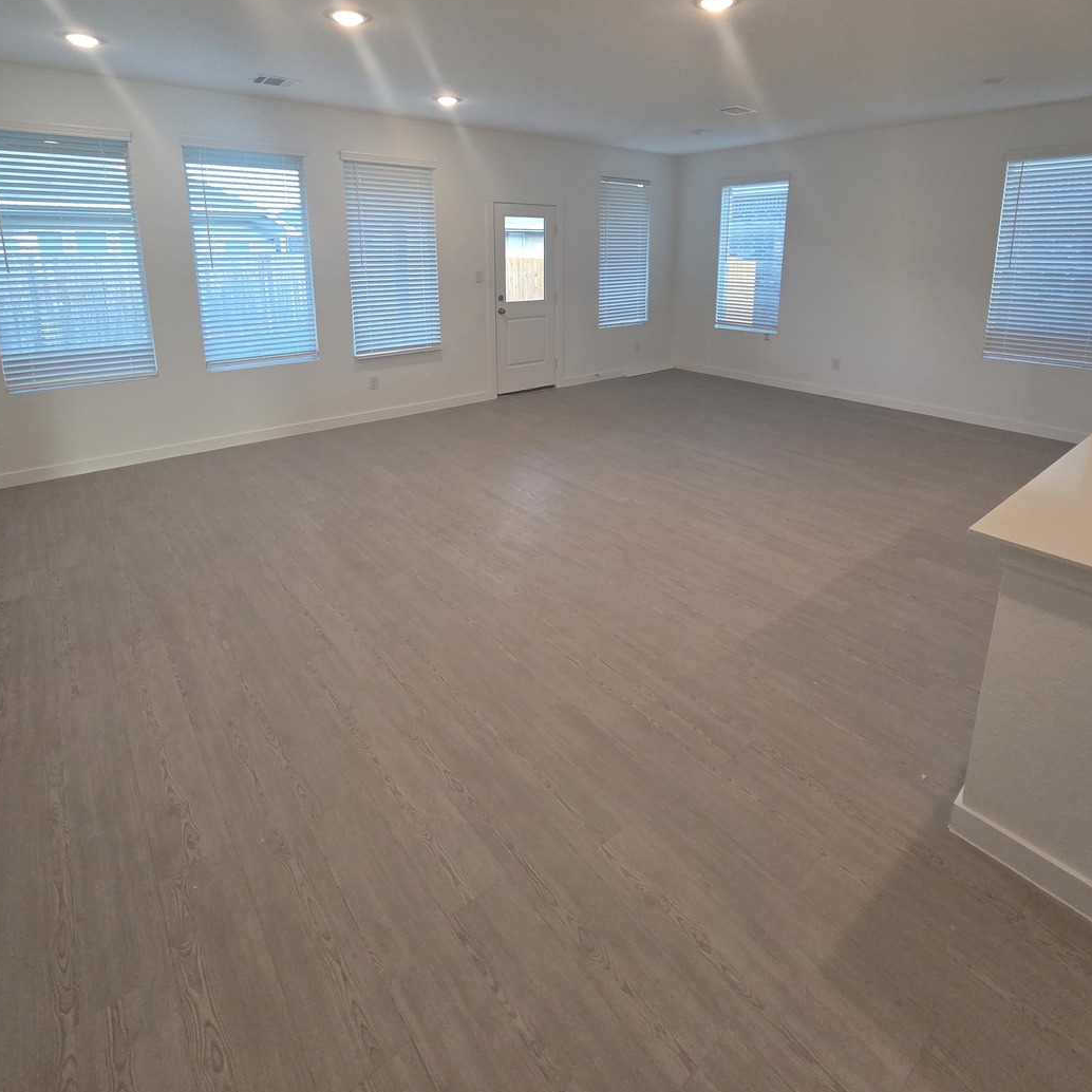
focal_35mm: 16
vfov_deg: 84.7
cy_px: 373
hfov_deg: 87.4
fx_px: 571
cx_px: 540
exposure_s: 1/120
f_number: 2.2
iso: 200
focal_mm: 2.2
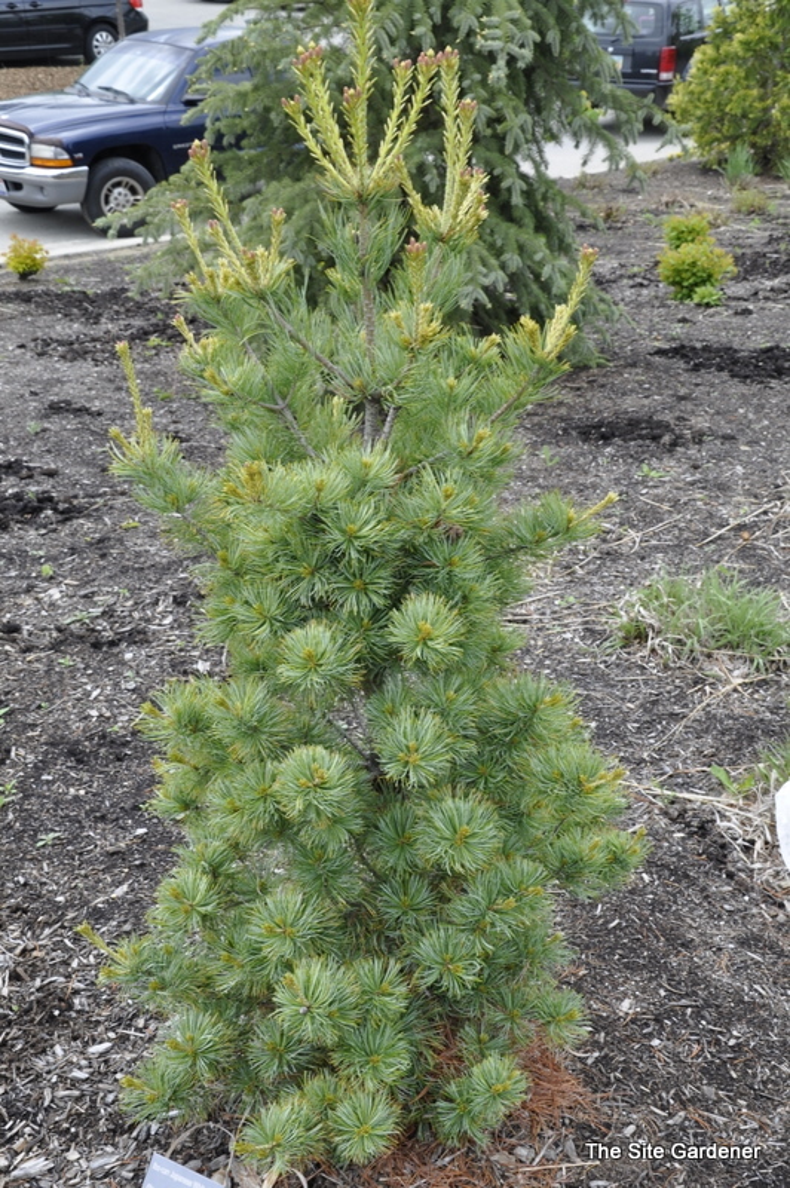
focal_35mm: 45
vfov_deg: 43.6
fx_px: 1484
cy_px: 594
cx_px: 395
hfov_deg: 29.8
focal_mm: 30
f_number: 10
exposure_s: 1/100
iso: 200
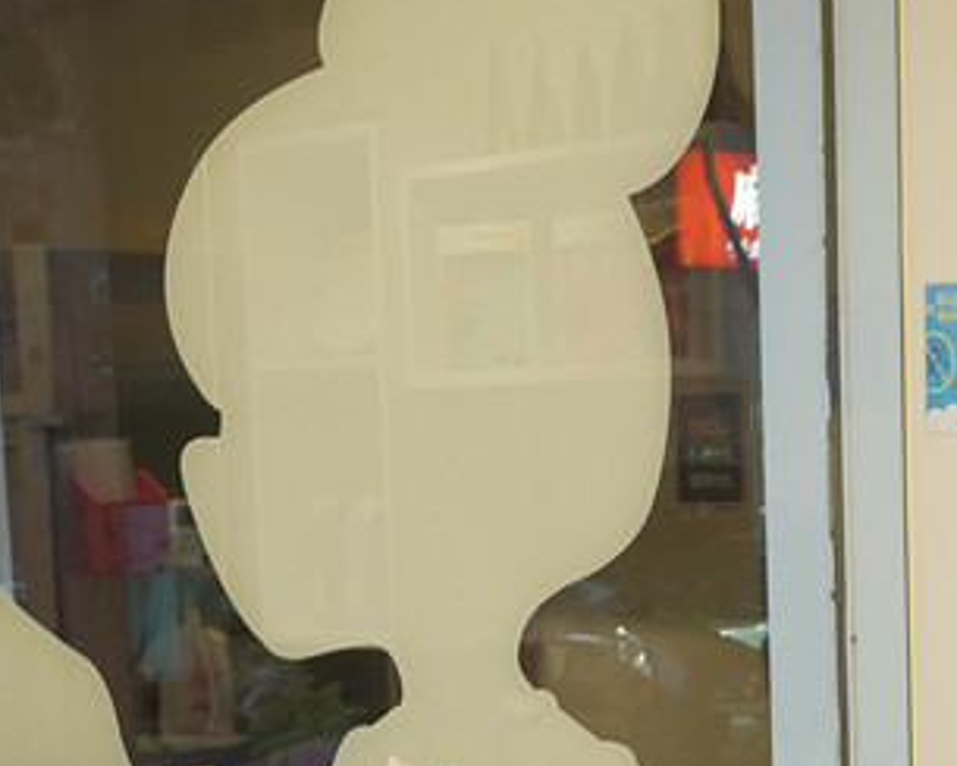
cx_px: 1104
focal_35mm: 96
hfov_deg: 19.0
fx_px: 2719
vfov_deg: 15.6
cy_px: 854
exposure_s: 1/60
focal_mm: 15
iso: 200
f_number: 2.2
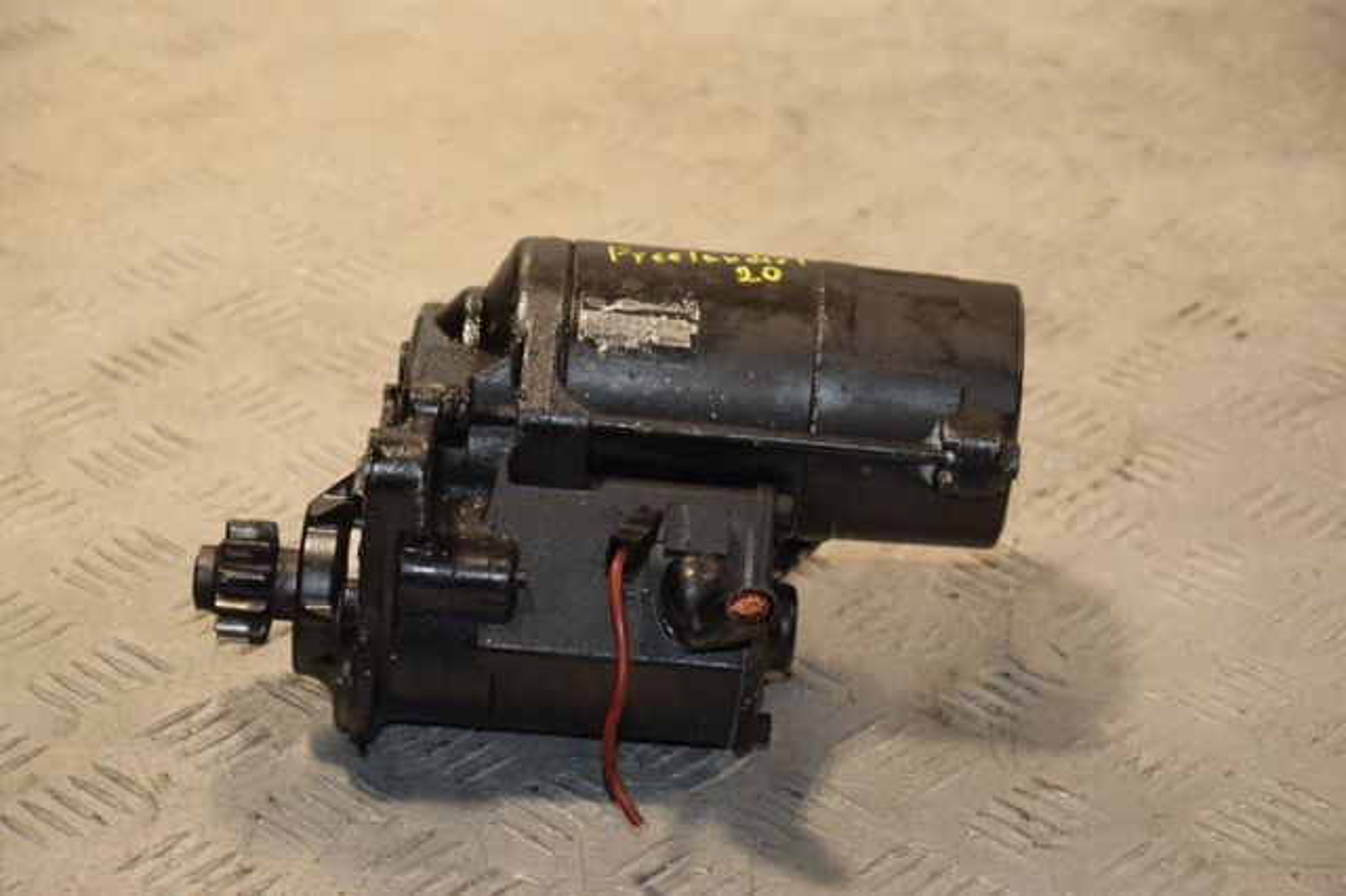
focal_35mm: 105
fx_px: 3924
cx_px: 673
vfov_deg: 13.0
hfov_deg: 19.5
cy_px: 448
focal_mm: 70
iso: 800
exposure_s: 1/200
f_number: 5.3
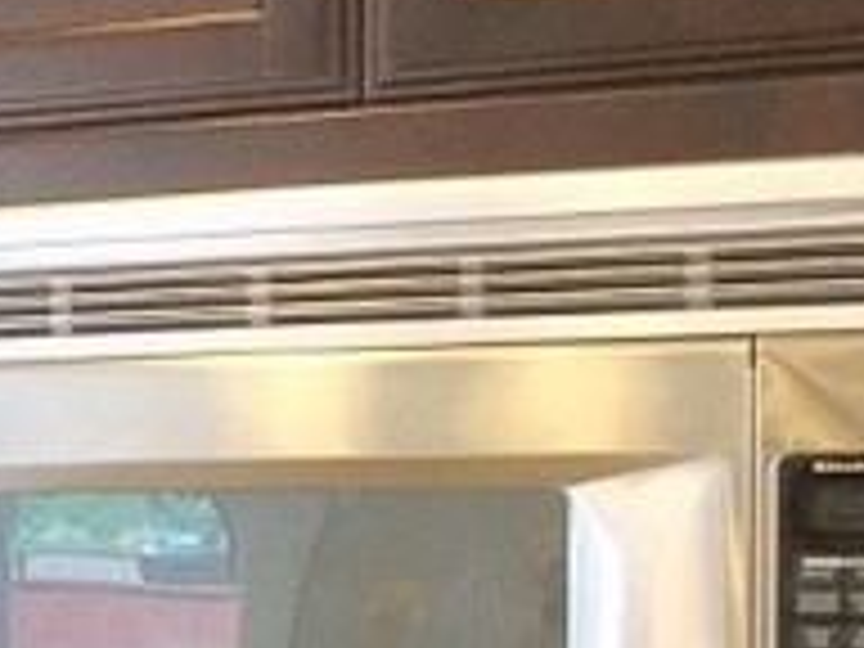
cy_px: 650
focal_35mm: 155
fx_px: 3869
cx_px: -1044
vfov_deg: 9.5
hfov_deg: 11.1
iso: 25
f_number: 2.2
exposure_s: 1/30
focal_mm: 4.15
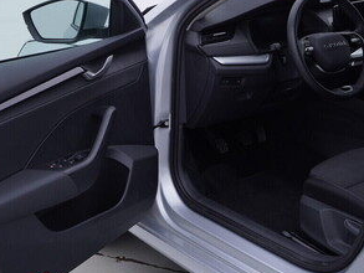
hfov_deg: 29.8
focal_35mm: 65
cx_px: 169
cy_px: 90
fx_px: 684
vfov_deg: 22.5
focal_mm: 24
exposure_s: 1/60
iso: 125
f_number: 4
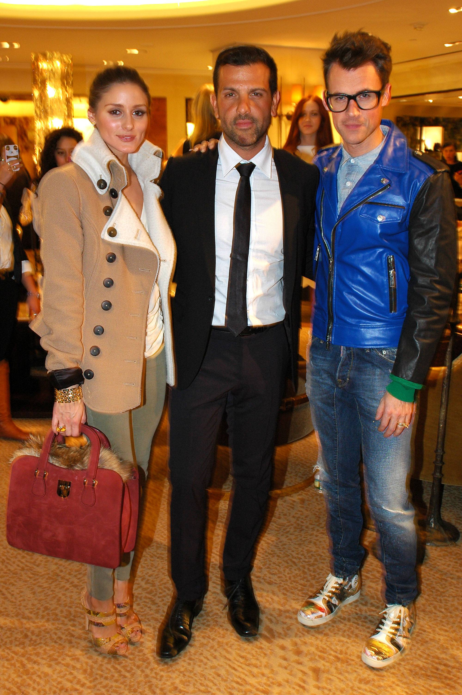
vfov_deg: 53.2
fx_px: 694
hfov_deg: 36.8
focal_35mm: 36
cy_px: 348
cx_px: 231
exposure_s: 1/10
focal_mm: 24
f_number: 6.3
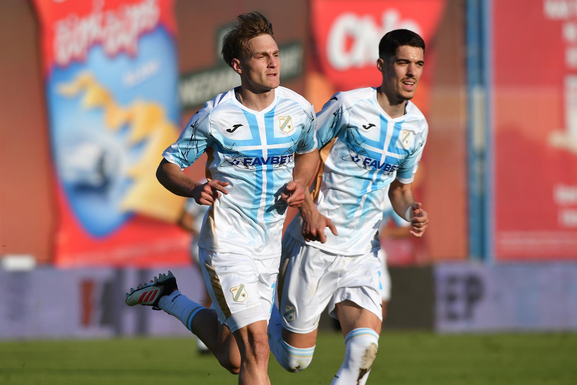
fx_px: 5289
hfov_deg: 6.2
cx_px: 288
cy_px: 192
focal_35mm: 330
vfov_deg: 4.2
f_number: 5
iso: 72
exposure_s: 1/1000
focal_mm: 330
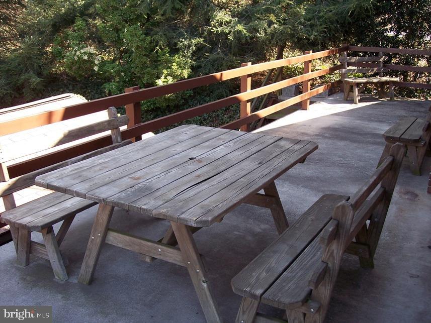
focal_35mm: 39
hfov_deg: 47.9
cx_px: 216
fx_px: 486
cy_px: 162
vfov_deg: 36.8
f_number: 3.4
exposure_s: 1/90
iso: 100
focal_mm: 8
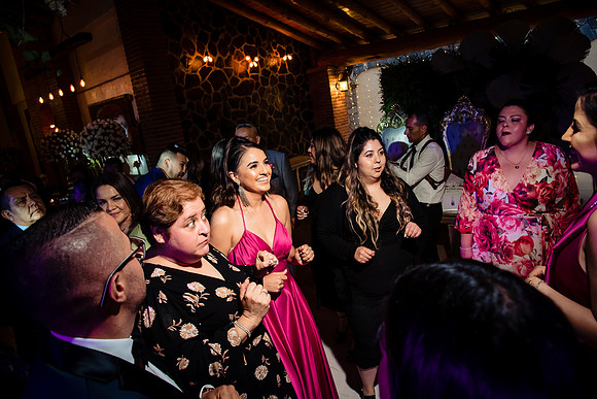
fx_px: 398
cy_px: 200
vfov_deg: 53.2
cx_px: 298
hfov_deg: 73.7
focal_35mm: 24
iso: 2000
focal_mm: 24
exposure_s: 1/80
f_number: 7.1
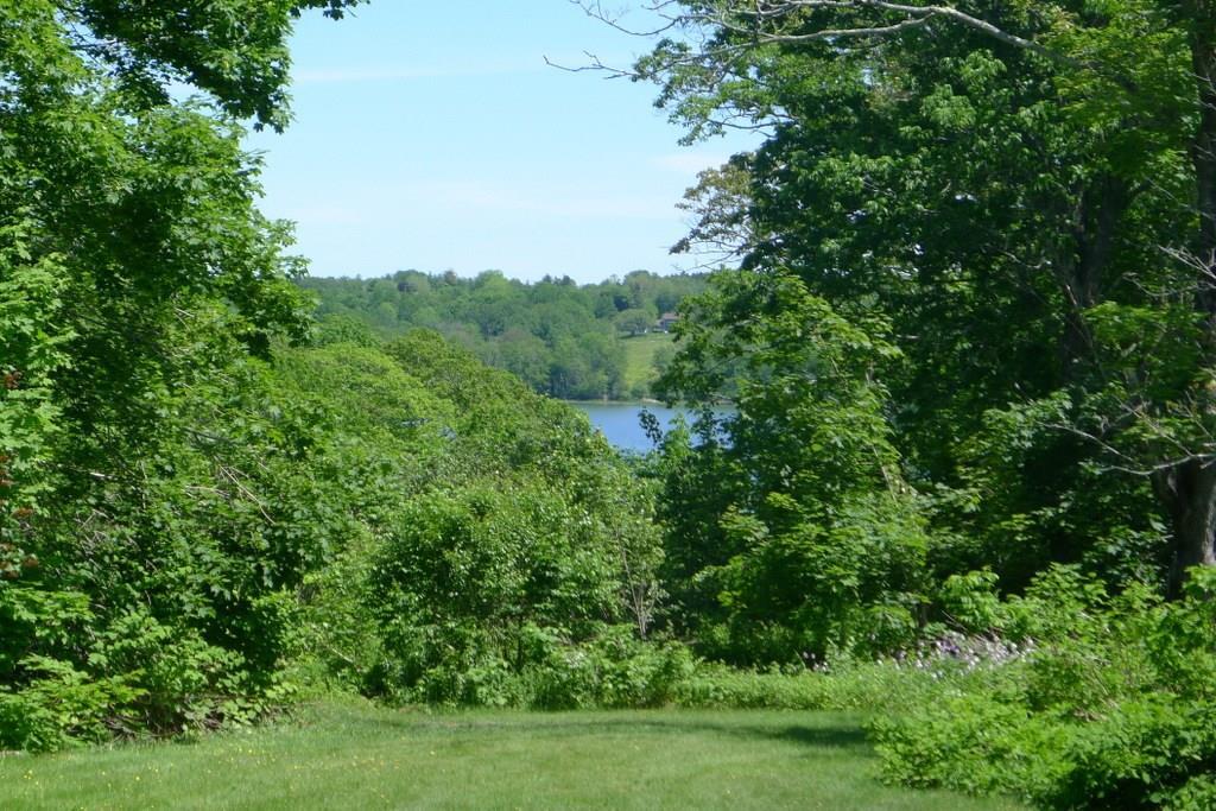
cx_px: 608
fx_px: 3412
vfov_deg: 13.6
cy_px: 406
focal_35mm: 101
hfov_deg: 20.2
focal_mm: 19.2
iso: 80
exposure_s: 1/500
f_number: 3.3
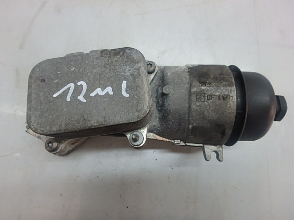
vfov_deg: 63.4
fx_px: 178
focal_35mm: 21
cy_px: 110
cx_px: 147
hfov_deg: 79.0
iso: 200
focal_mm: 3.7
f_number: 3.5
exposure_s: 1/40
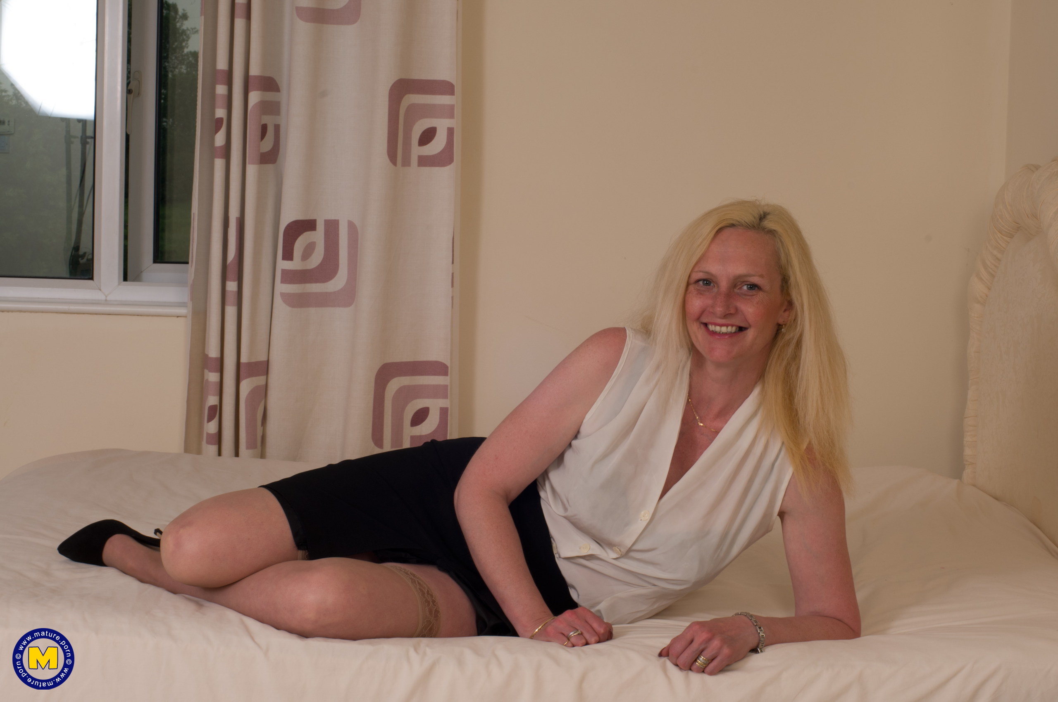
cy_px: 351
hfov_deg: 27.0
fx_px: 2201
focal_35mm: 75
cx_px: 529
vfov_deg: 18.1
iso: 100
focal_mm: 50
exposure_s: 1/125
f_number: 16
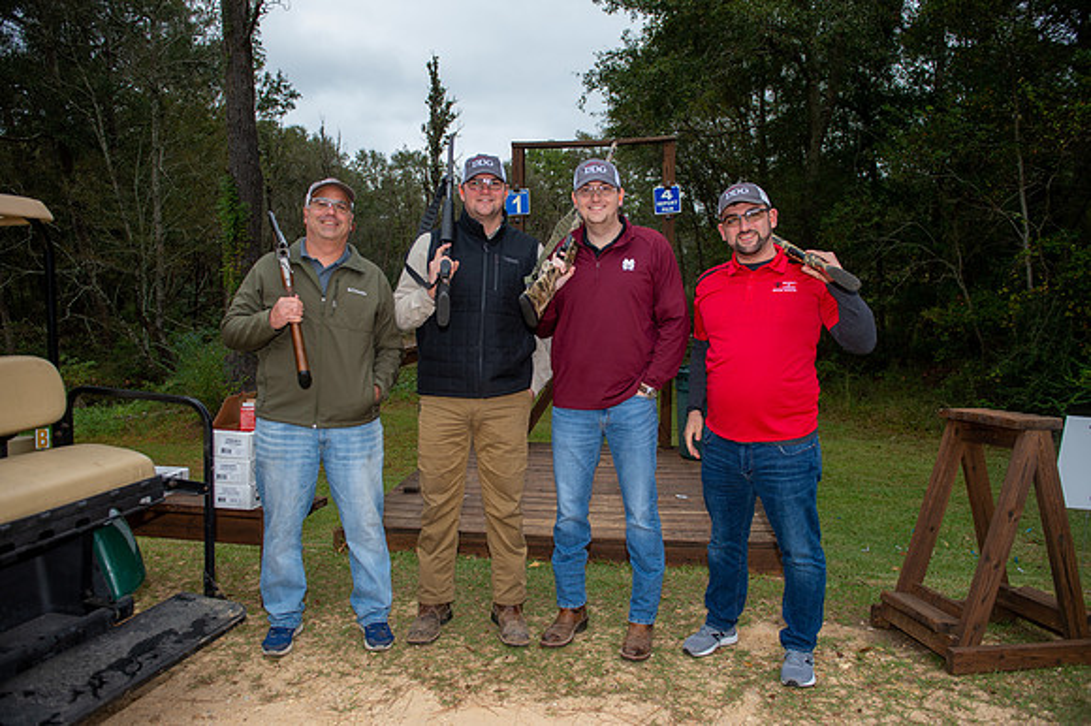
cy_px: 363
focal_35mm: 26
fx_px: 787
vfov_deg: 49.5
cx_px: 546
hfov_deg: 69.4
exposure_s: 1/320
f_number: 4
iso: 400
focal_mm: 26
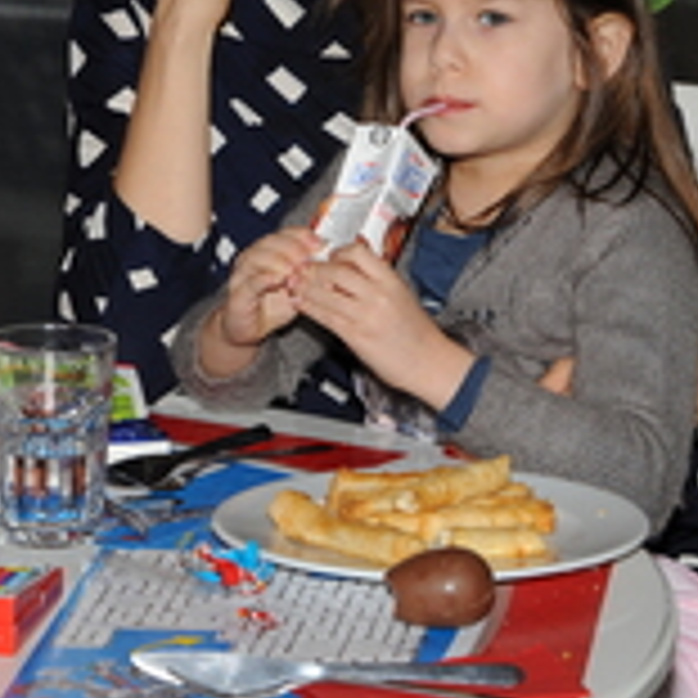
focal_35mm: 223
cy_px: 83
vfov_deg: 7.8
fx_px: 5087
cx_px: 455
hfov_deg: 7.8
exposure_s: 1/250
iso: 400
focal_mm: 85
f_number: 10
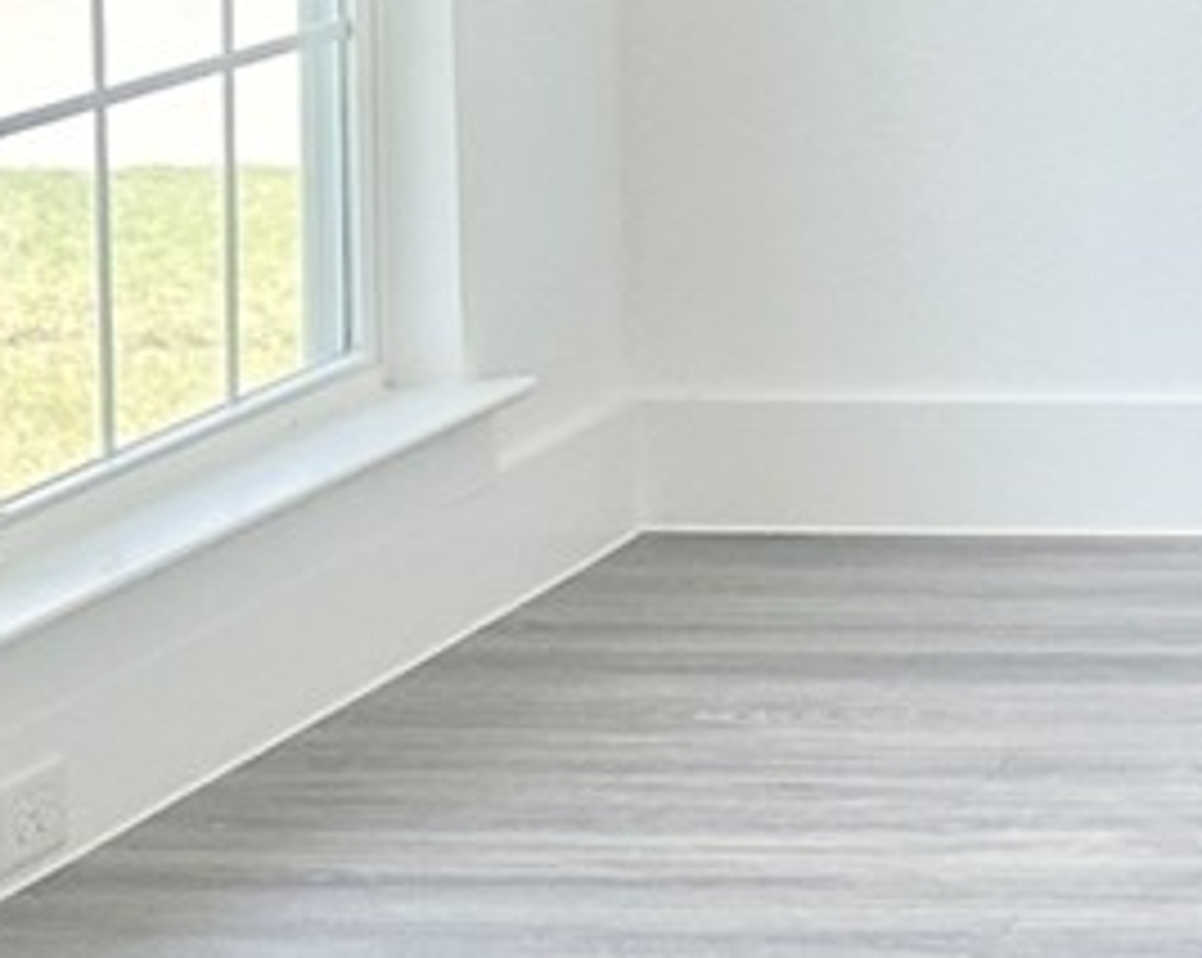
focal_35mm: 180
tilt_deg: -5.1
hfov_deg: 9.6
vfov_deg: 8.5
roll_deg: -1.3
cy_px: -247
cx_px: 2782
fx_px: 6396
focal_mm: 6.86
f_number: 1.78
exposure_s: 1/351
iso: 80
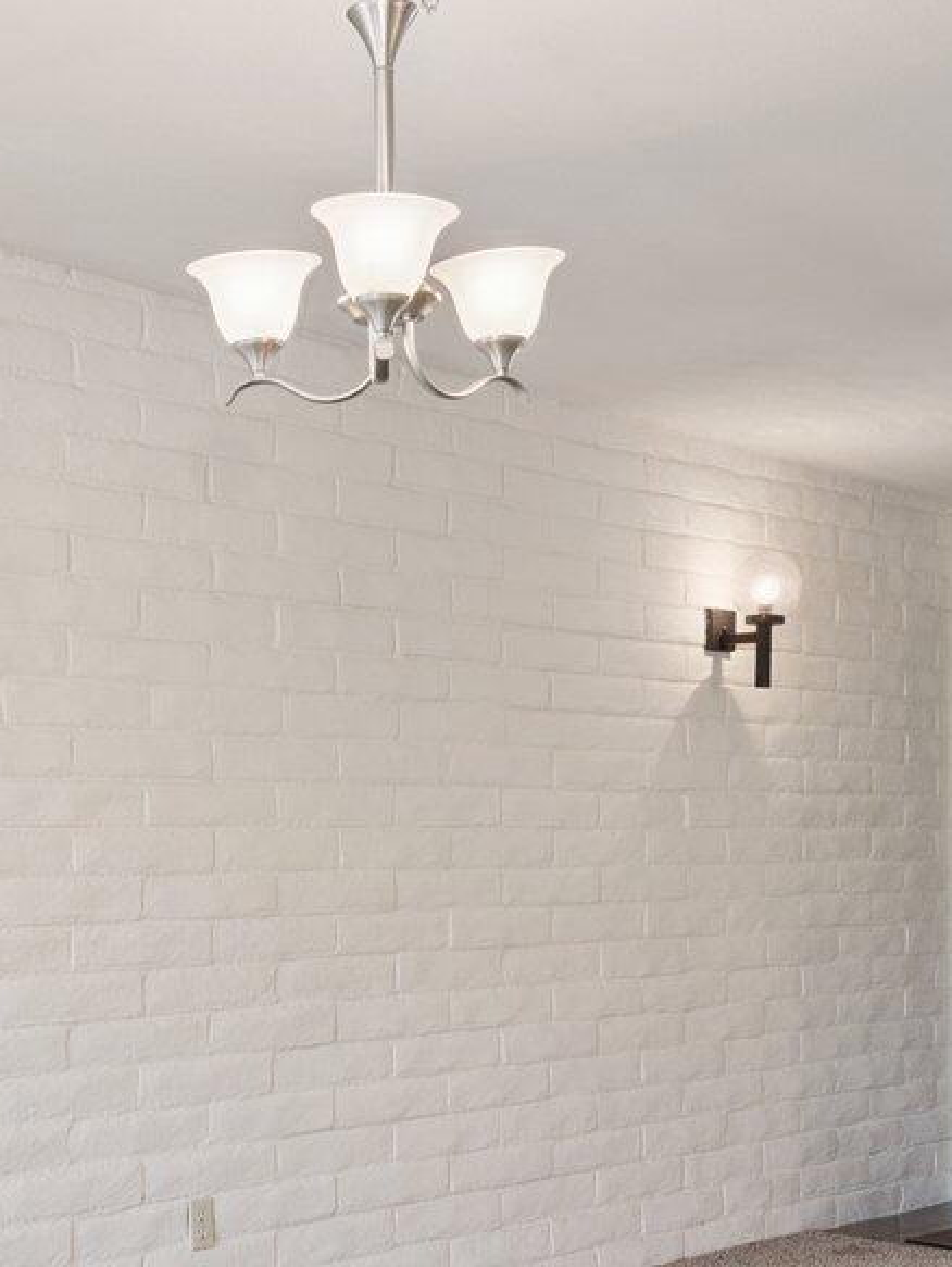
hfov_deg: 25.8
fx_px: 2040
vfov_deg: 34.1
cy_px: 873
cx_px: 174
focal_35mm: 56
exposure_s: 1/50
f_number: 5.6
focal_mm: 16.5
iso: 400
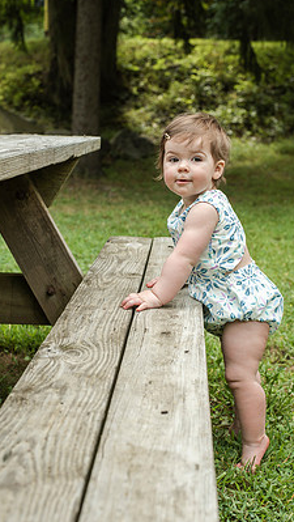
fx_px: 816
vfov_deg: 35.4
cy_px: 275
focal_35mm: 59
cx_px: 161
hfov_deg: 20.4
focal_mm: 50
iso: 400
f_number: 5
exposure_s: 1/1000
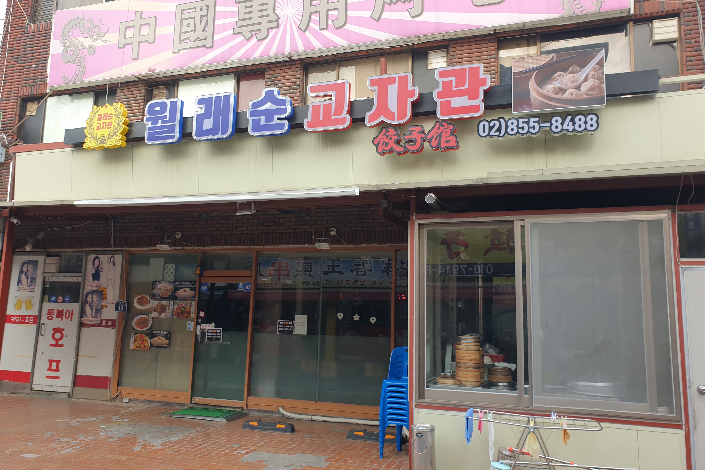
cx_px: 346
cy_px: 230
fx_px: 548
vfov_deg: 46.4
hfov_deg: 65.5
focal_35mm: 28
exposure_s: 1/156
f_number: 2.4
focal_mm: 4.3
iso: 50
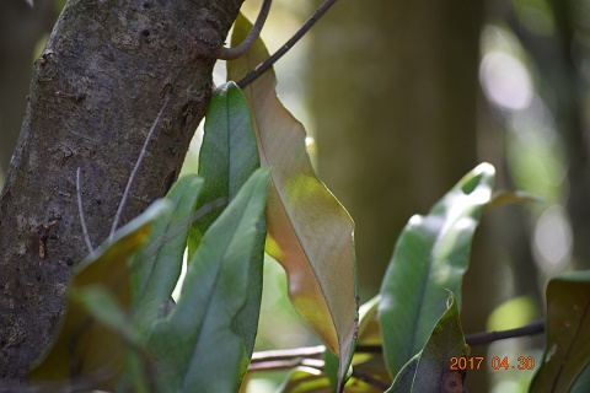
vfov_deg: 7.6
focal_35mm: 180
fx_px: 2950
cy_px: 196
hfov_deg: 11.4
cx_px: 295
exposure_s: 1/125
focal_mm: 120
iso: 400
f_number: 5.6
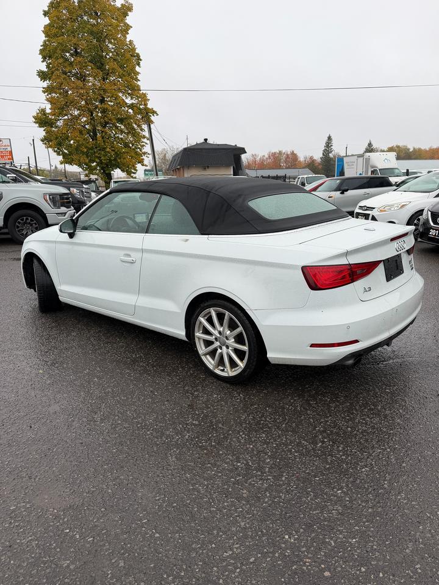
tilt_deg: -14.8
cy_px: 292
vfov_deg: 71.6
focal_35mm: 24
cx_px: 220
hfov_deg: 56.8
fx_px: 406
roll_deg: +0.3
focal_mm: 6.76
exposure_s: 1/374
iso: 80
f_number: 1.78
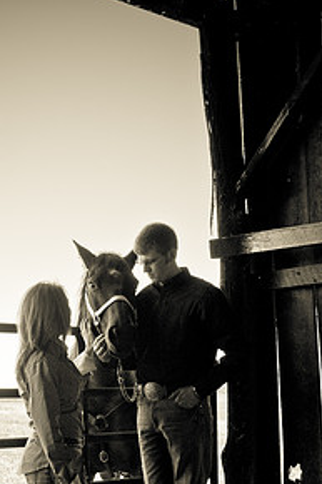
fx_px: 843
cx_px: 89
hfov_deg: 21.5
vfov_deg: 31.4
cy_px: 371
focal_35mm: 63
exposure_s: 1/1250
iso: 160
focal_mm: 27
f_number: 2.8
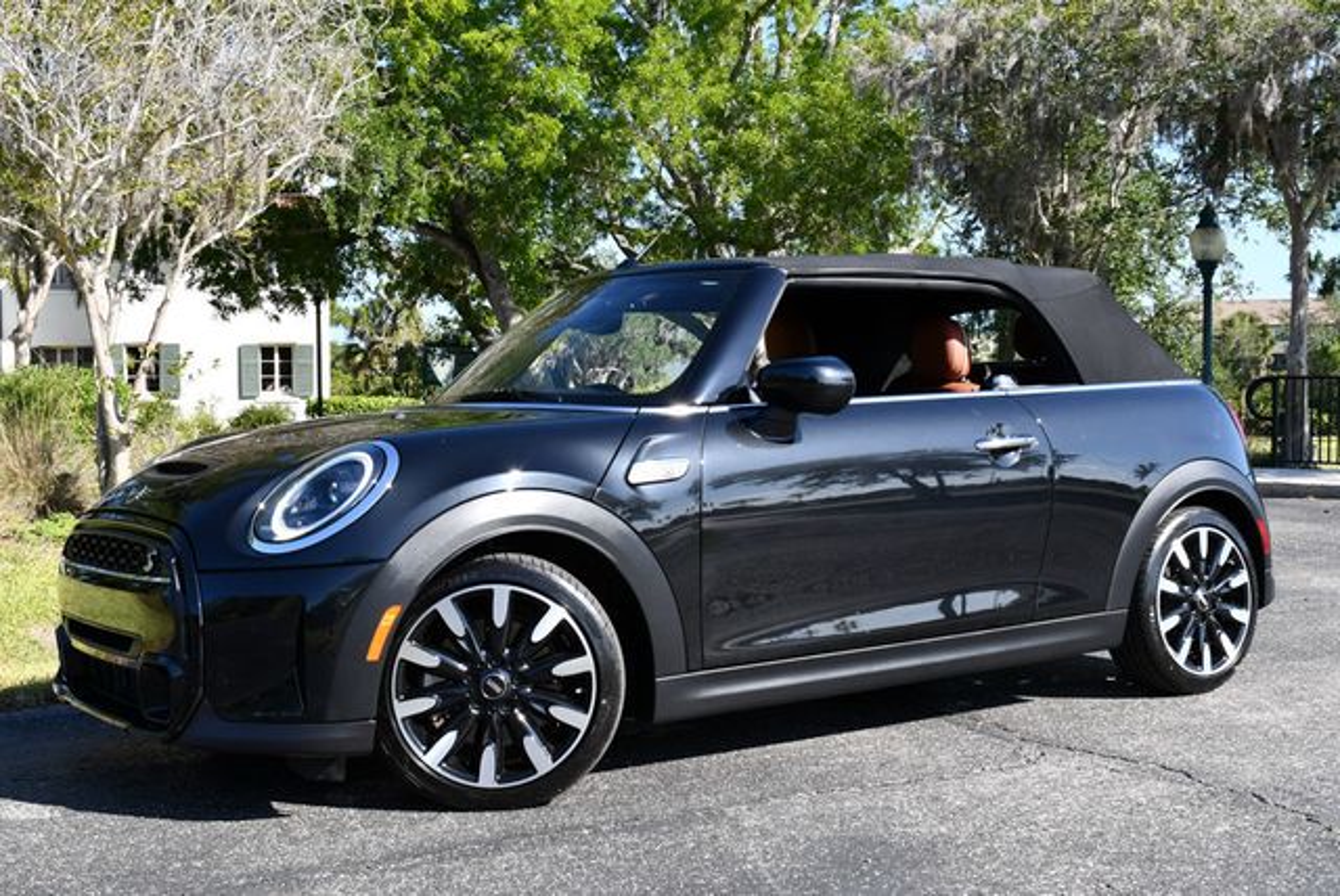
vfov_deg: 30.6
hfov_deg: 44.5
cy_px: 448
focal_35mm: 44
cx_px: 670
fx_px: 1639
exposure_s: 1/250
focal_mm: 22
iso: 200
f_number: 8
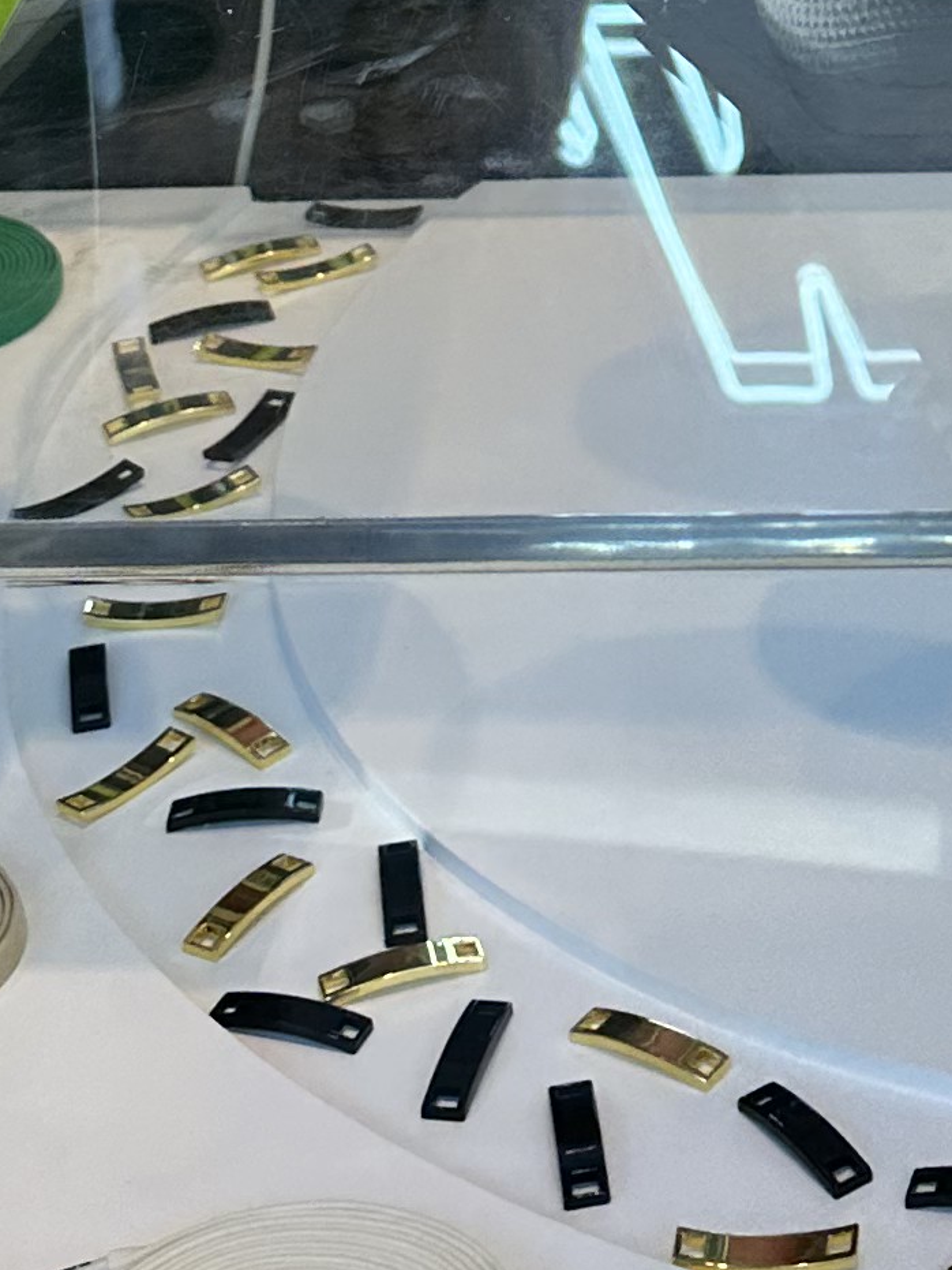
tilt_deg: -9.4
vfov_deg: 16.8
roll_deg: +3.5
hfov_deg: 14.0
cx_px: 949
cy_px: -757
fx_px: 3812
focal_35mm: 104
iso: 64
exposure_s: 1/147
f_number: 1.78
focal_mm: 6.86
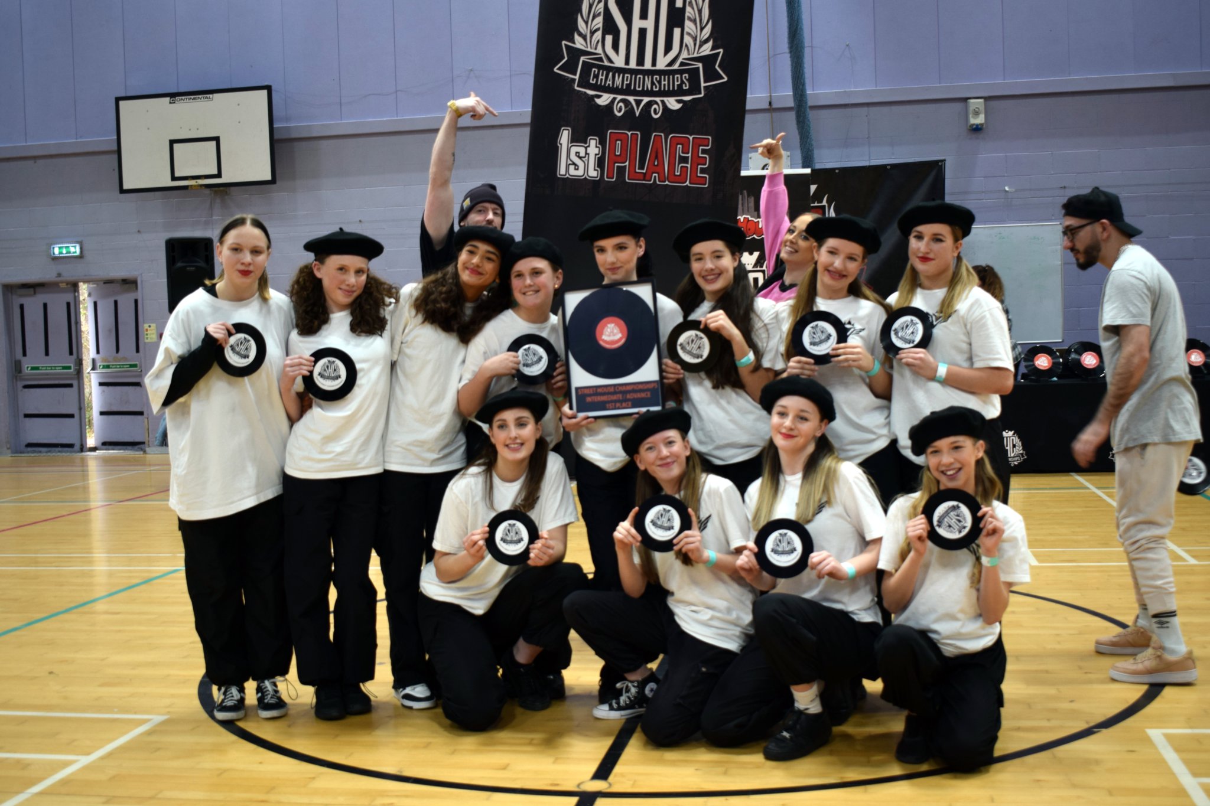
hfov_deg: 46.4
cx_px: 605
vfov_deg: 31.9
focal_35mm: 42
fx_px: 1411
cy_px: 403
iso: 400
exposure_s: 1/90
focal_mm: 28
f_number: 4.8
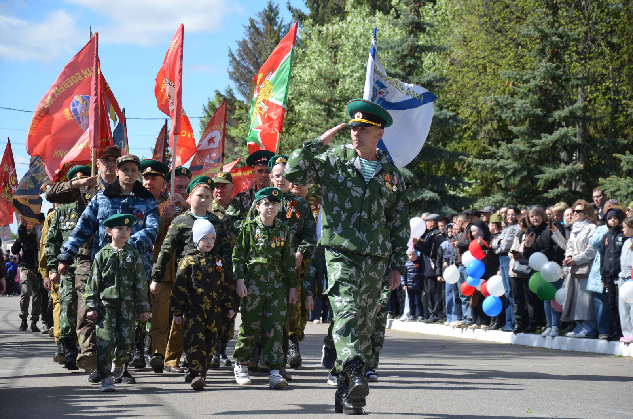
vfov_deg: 13.0
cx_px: 316
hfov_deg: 19.5
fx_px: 1842
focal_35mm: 105
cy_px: 210
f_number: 6.3
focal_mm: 70
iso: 200
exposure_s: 1/640
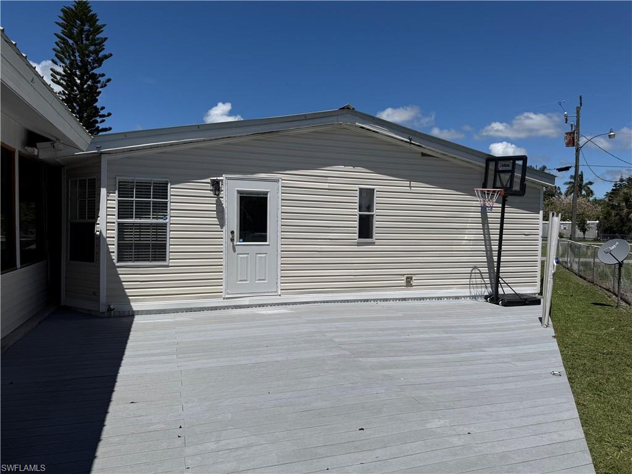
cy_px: 237
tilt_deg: -1.1
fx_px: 438
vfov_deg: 56.8
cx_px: 316
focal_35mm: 24
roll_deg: -0.7
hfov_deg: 71.6
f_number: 1.78
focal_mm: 6.76
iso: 80
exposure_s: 1/10309
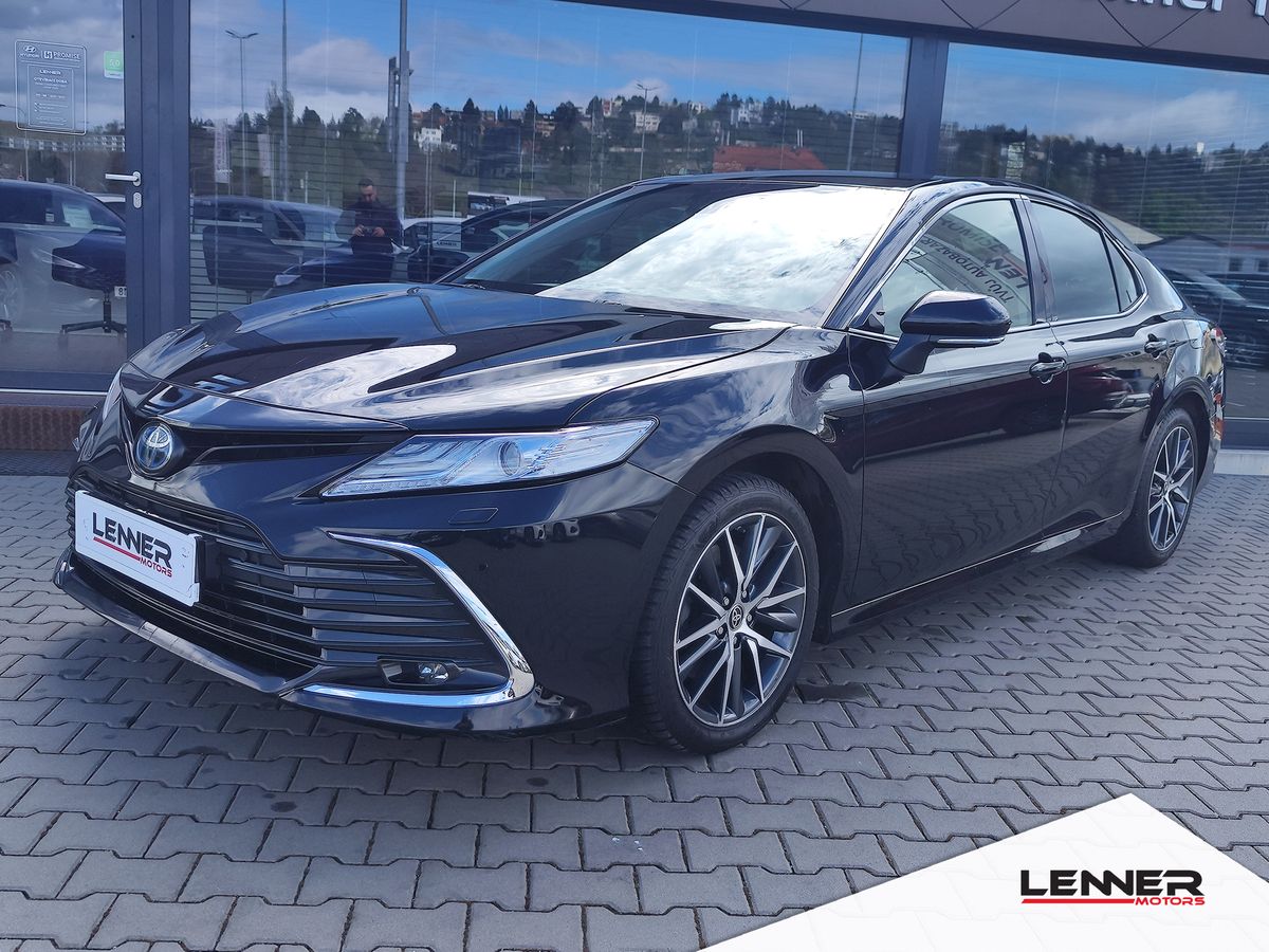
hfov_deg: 73.9
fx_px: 843
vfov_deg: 58.9
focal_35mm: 23
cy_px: 476
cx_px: 634
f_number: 1.69
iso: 50
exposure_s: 1/787
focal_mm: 7.01
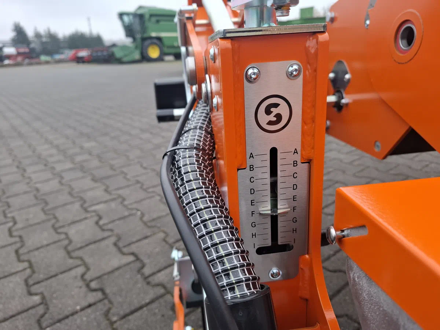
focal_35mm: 23
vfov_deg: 58.9
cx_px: 220
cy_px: 165
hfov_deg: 73.9
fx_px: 292
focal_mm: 5.54
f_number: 1.8
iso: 50
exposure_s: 1/188
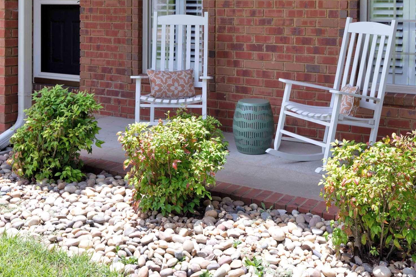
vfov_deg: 25.7
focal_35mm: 50
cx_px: 212
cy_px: 6
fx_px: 578
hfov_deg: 39.6
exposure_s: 1/100
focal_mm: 24
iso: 80
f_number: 8
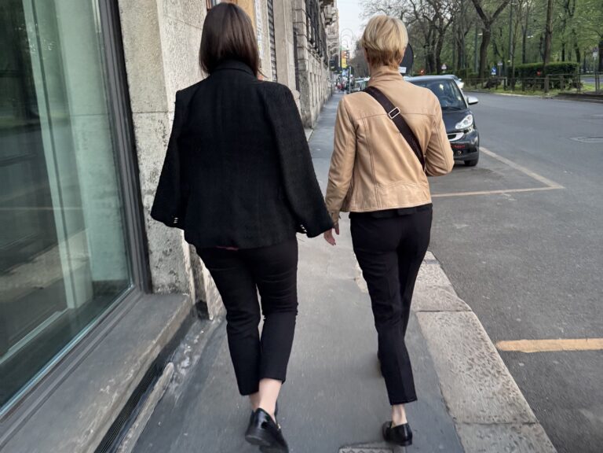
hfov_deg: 71.6
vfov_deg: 56.8
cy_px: 226
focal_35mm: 24
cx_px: 302
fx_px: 418
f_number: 1.78
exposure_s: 1/60
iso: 250
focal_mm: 6.76
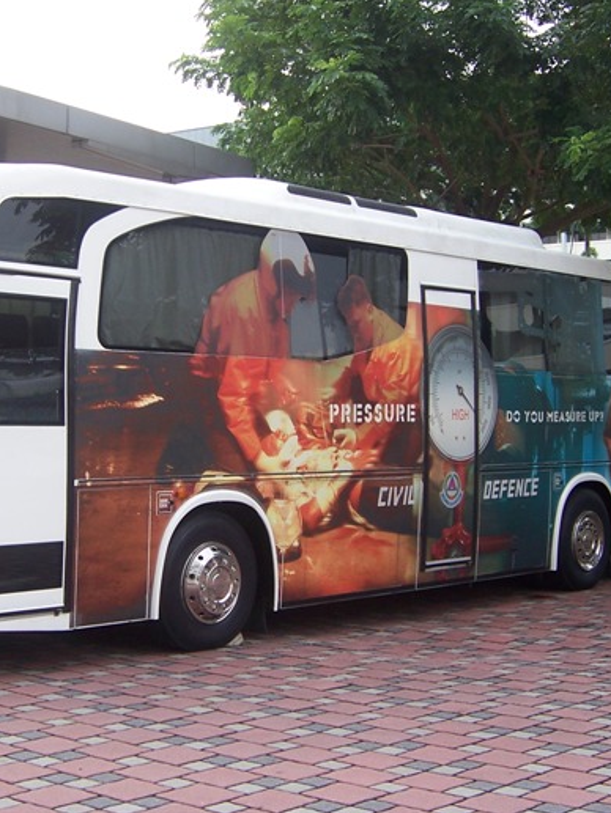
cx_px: 217
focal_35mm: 59
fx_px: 1388
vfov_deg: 32.7
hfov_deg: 24.7
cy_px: 406
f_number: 3.3
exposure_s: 1/180
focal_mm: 7.3
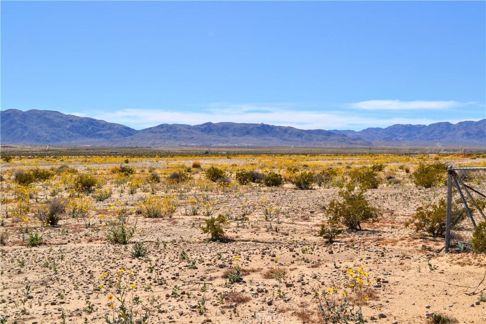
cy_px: 162
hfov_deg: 41.1
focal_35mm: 48
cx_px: 243
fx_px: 648
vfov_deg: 28.1
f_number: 9
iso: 100
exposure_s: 1/320
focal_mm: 32
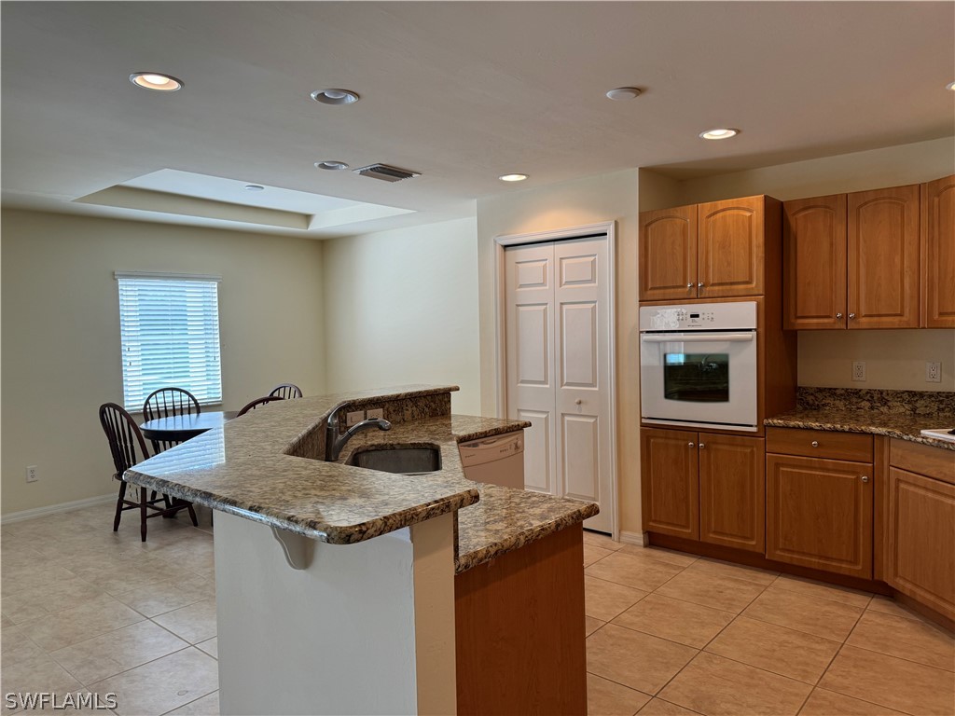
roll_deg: +1.3
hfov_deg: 71.6
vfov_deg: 56.8
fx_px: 662
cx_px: 478
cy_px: 358
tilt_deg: -2.2
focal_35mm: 24
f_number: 1.78
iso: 125
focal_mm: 6.76
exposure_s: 1/120
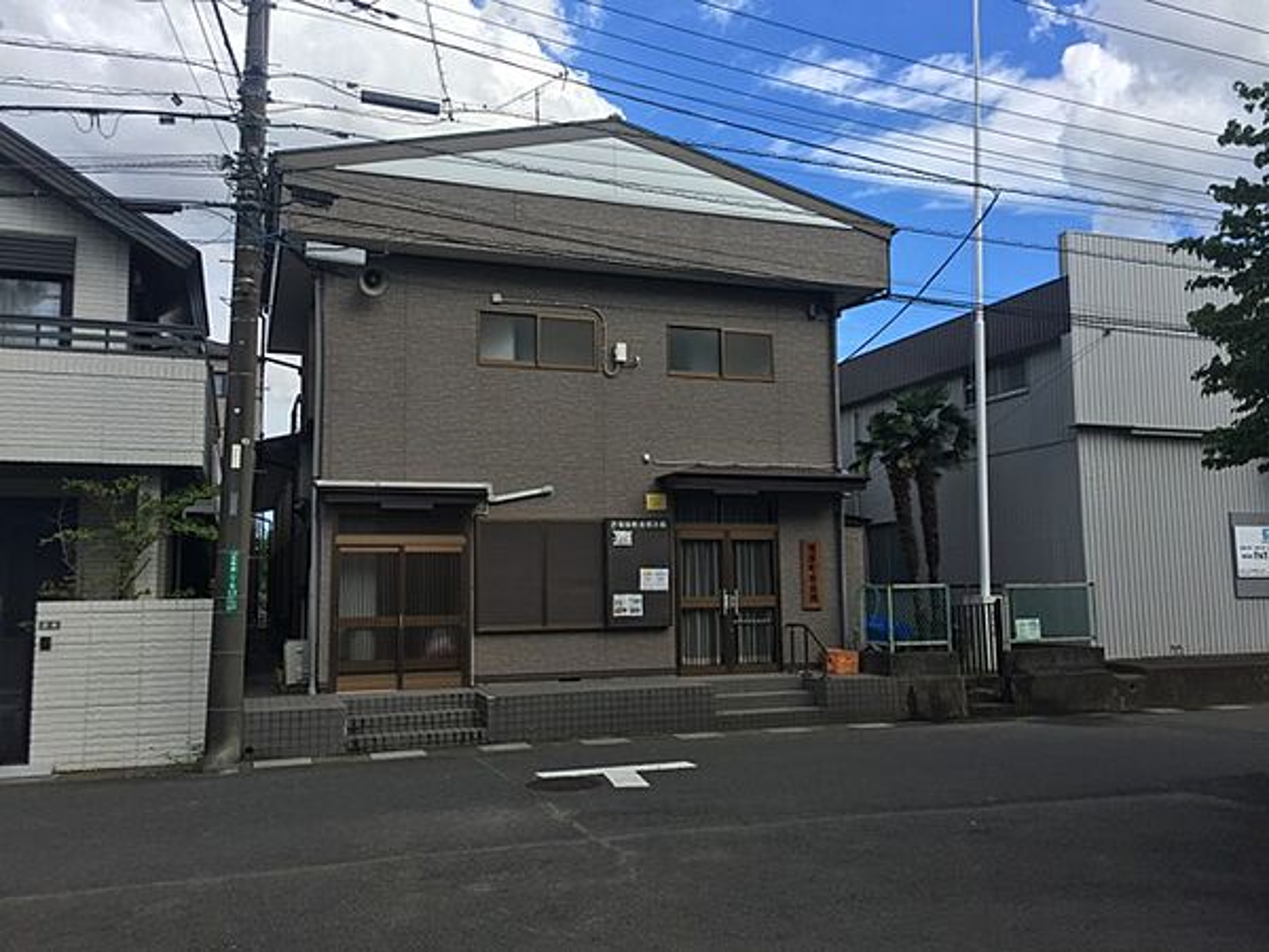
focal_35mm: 29
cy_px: 476
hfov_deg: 61.7
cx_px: 634
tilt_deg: +7.3
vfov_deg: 48.2
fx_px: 1063
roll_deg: -1.2
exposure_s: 1/1582
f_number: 2.2
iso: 32
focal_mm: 4.15
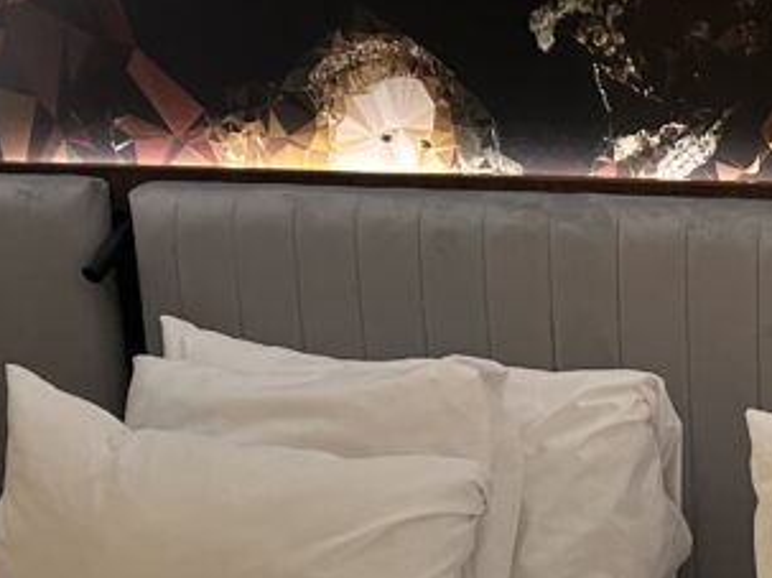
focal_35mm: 88
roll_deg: +0.0
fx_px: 1962
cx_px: 833
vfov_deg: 16.2
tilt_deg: -17.4
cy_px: 667
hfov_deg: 21.2
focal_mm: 5.7
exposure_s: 1/50
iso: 250
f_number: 1.5
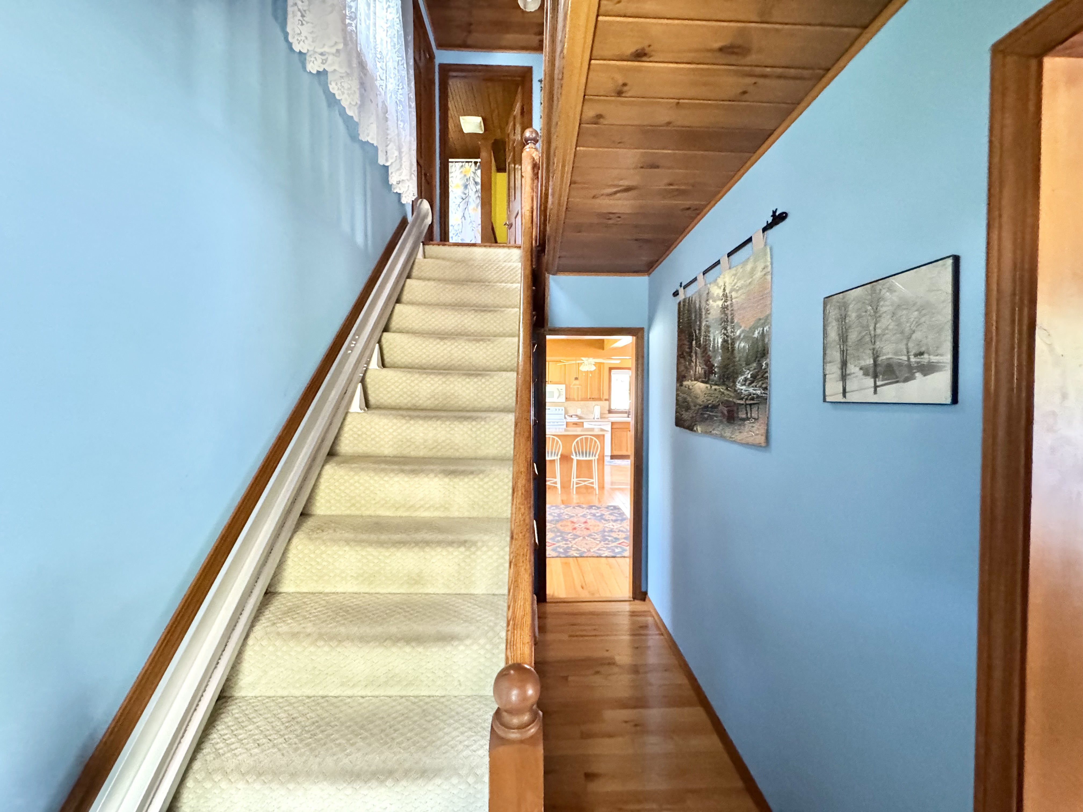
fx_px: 438
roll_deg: -0.1
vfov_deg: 85.7
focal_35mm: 14
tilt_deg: -1.6
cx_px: 542
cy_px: 406
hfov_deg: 102.1
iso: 1250
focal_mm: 2.22
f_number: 2.2
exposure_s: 1/60
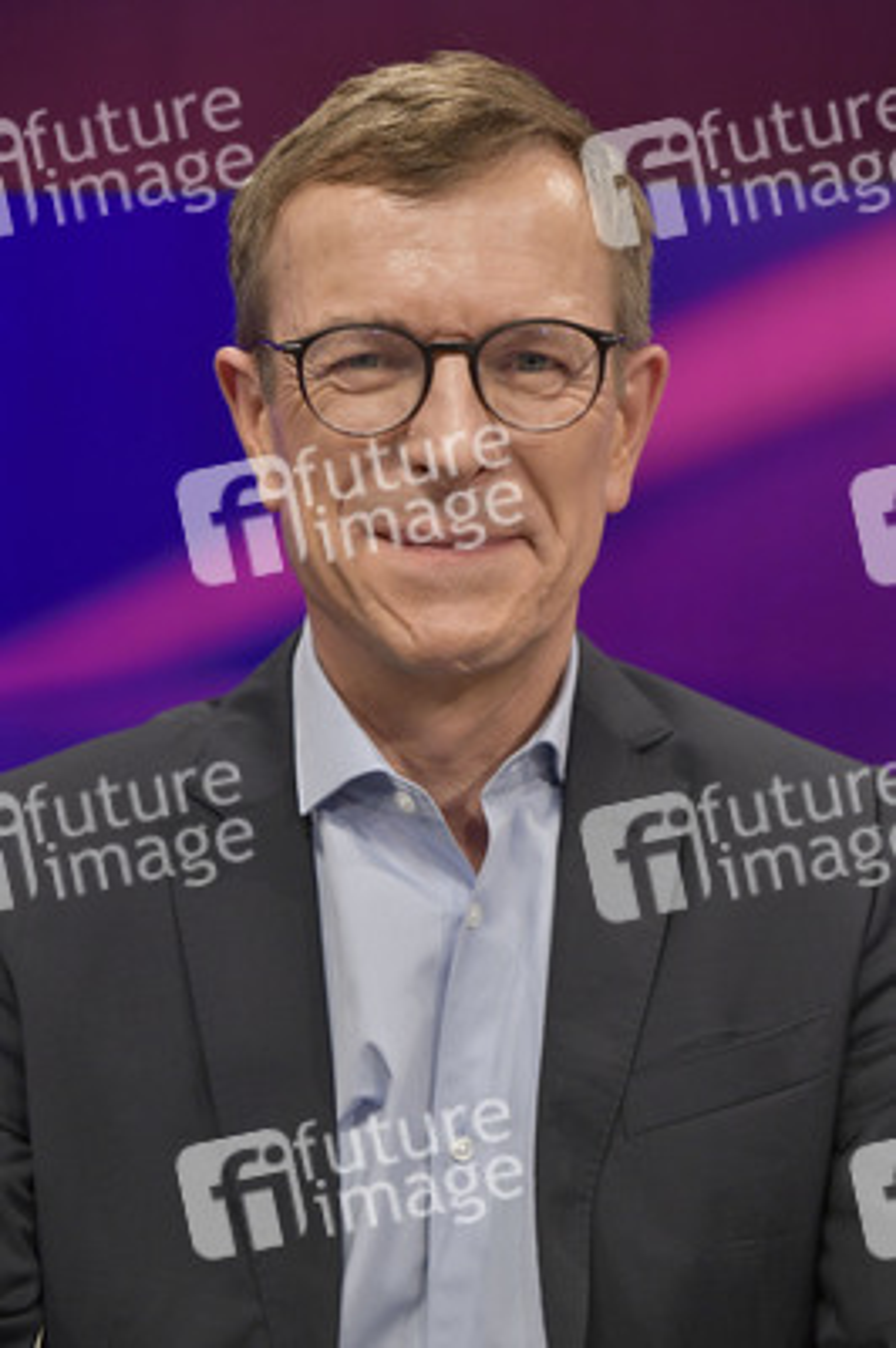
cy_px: 674
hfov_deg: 23.3
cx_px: 448
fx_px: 2169
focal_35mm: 58
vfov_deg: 34.5
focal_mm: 58
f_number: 6.3
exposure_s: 1/200
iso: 2500
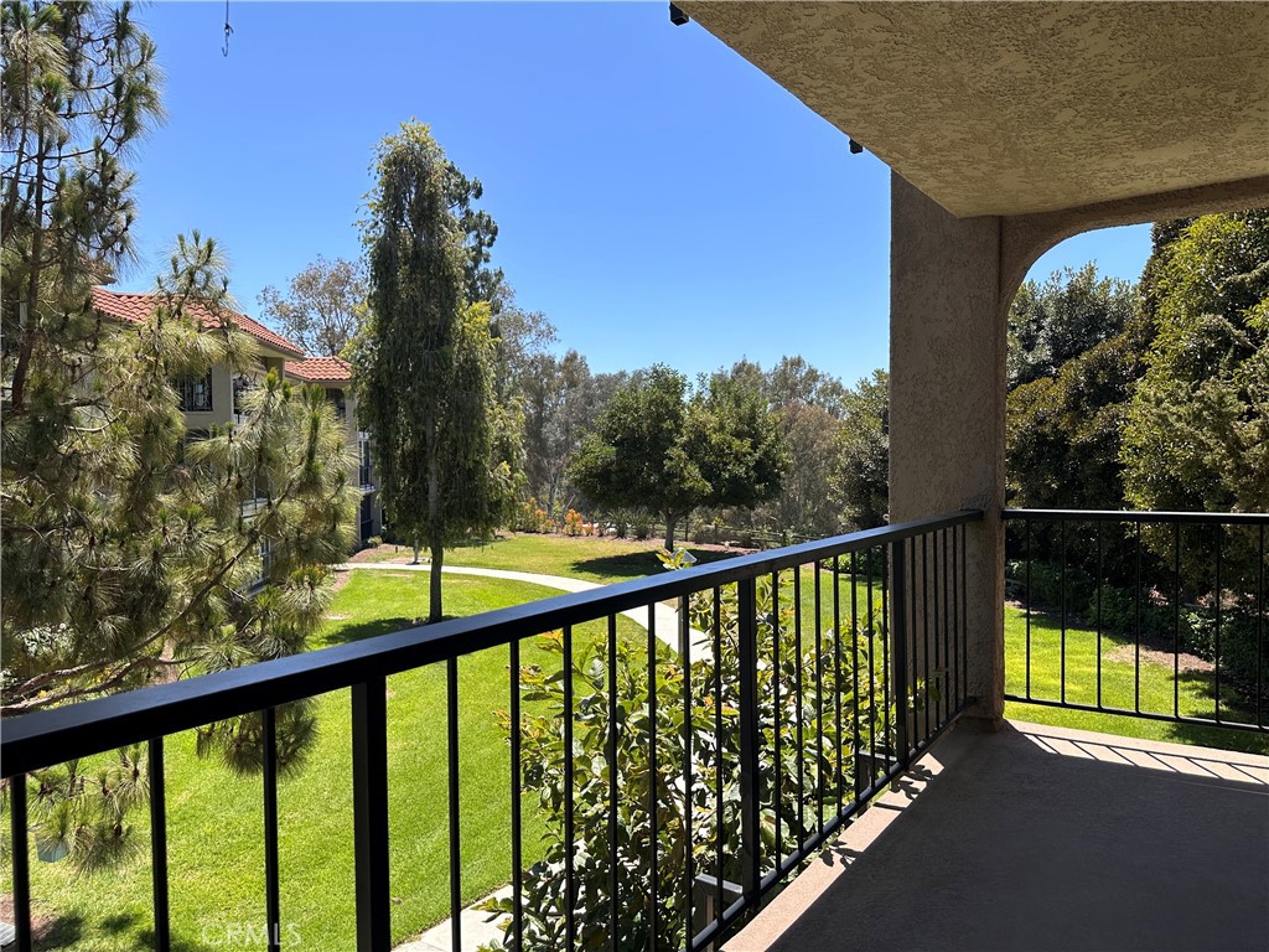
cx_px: 634
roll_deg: +0.8
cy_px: 476
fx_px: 880
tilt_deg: -1.5
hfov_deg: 71.6
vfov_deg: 56.8
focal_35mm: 24
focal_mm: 6.86
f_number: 1.78
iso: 80
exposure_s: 1/2591
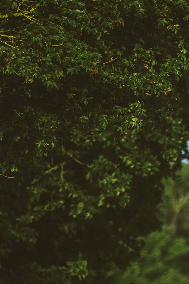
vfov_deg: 2.2
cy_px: 322
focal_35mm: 917
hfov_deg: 1.5
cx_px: 280
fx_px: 7227
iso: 500
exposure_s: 1/5000
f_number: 2.8
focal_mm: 200
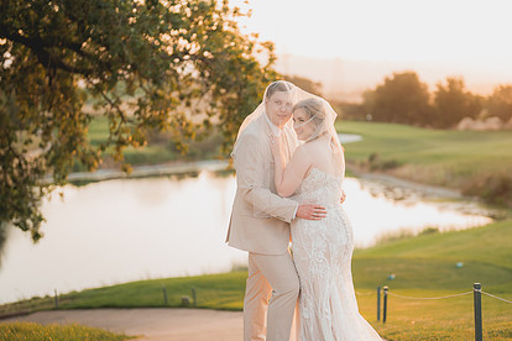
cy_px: 183
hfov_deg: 28.8
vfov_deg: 19.5
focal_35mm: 70
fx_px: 995
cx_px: 299
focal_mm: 50
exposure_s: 1/320
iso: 125
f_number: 1.2
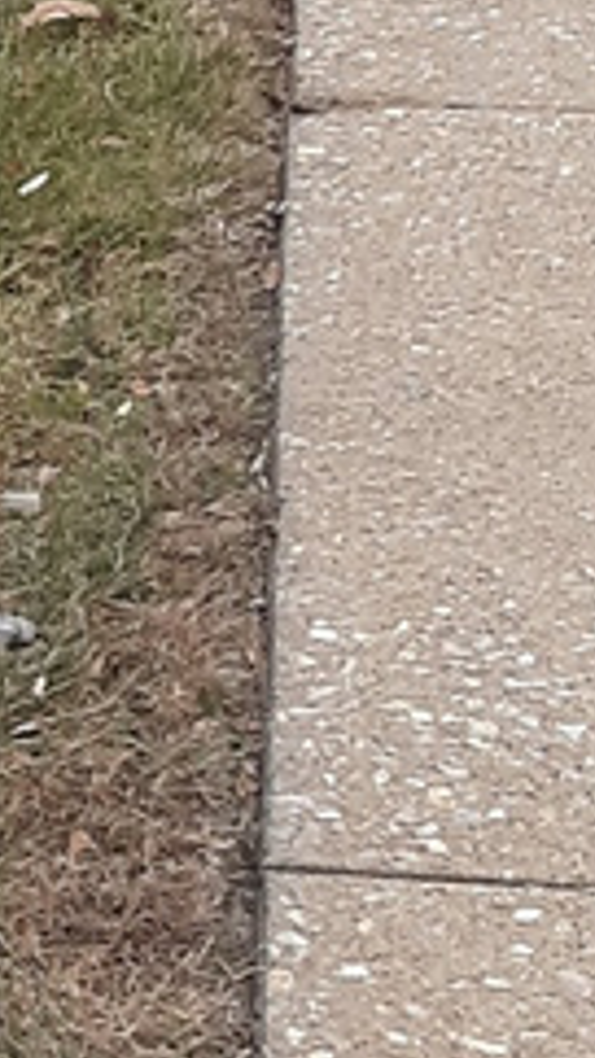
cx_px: -1054
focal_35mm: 151
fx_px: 4238
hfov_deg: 7.3
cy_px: 826
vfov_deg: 14.2
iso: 40
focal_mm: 2.91
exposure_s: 1/509
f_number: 1.9
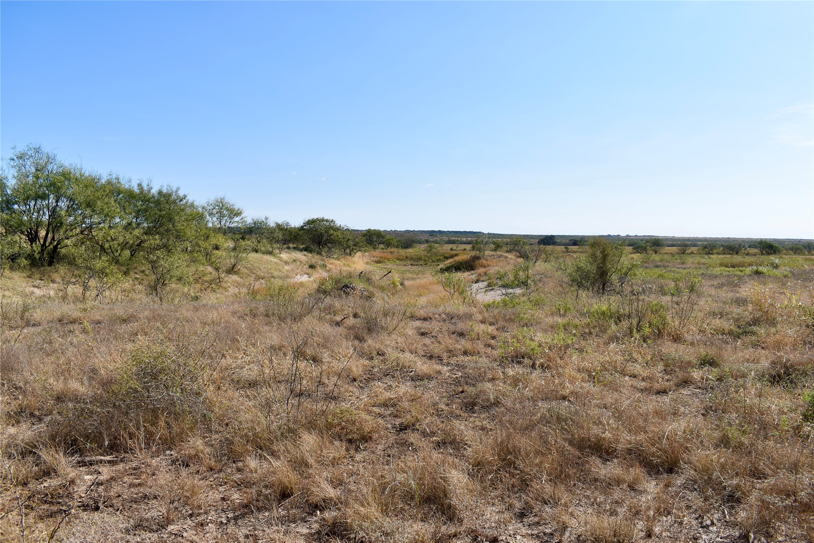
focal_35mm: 30
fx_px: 678
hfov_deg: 61.9
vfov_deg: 43.6
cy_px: 272
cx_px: 407
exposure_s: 1/320
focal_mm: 20
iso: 100
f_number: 9
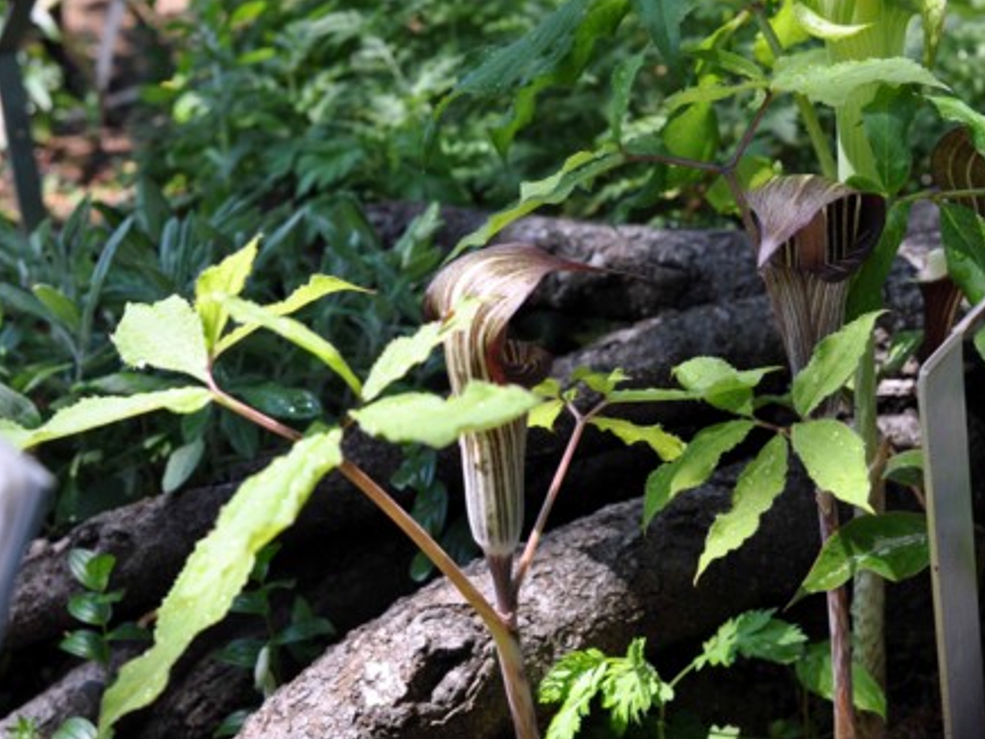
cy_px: 368
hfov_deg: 29.4
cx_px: 542
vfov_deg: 22.3
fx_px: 1878
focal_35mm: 66
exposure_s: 1/200
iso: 200
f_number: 7.1
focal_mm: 40
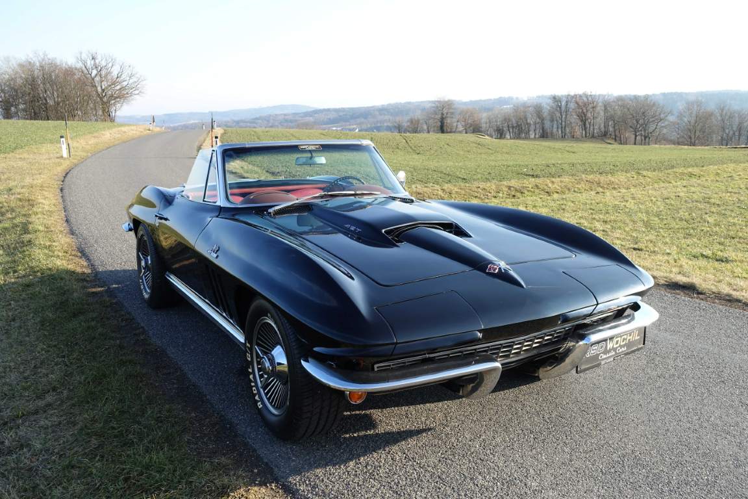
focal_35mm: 32
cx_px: 374
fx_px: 665
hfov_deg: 58.7
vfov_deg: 41.1
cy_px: 250
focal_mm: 11.56
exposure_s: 1/250
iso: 125
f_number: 4
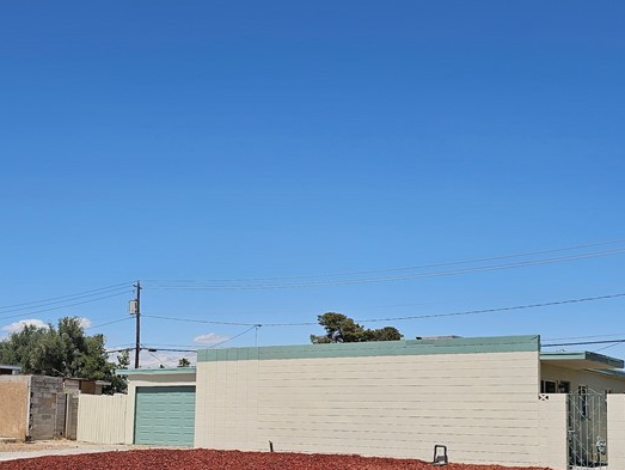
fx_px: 813
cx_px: 282
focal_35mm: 45
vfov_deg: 31.5
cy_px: 362
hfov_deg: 42.0
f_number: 1.7
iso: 12
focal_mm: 6.3
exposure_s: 1/1714
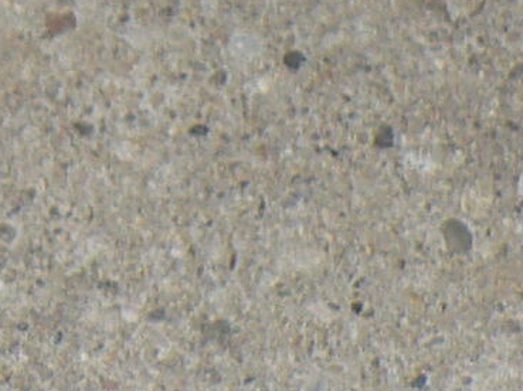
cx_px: -520
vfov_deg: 5.5
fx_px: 3773
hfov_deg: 7.6
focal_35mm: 250
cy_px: -892
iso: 80
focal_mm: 6
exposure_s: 1/160
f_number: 2.8
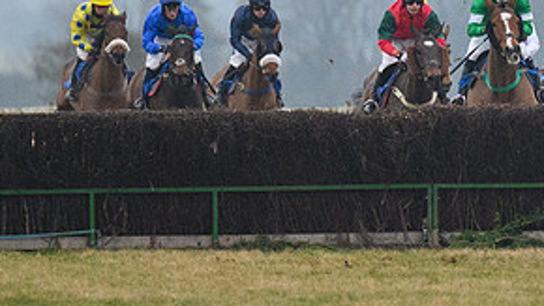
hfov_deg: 1.9
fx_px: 16528
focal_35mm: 1146
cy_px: -46
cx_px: 511
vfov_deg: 1.1
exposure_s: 1/640
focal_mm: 300
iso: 2000
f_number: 4
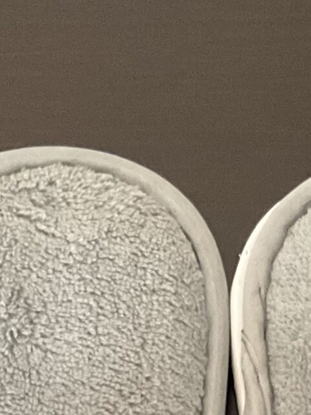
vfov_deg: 14.4
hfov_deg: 12.7
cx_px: 248
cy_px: 803
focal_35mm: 116
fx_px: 1390
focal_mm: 3
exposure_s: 1/36
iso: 320
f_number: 1.8
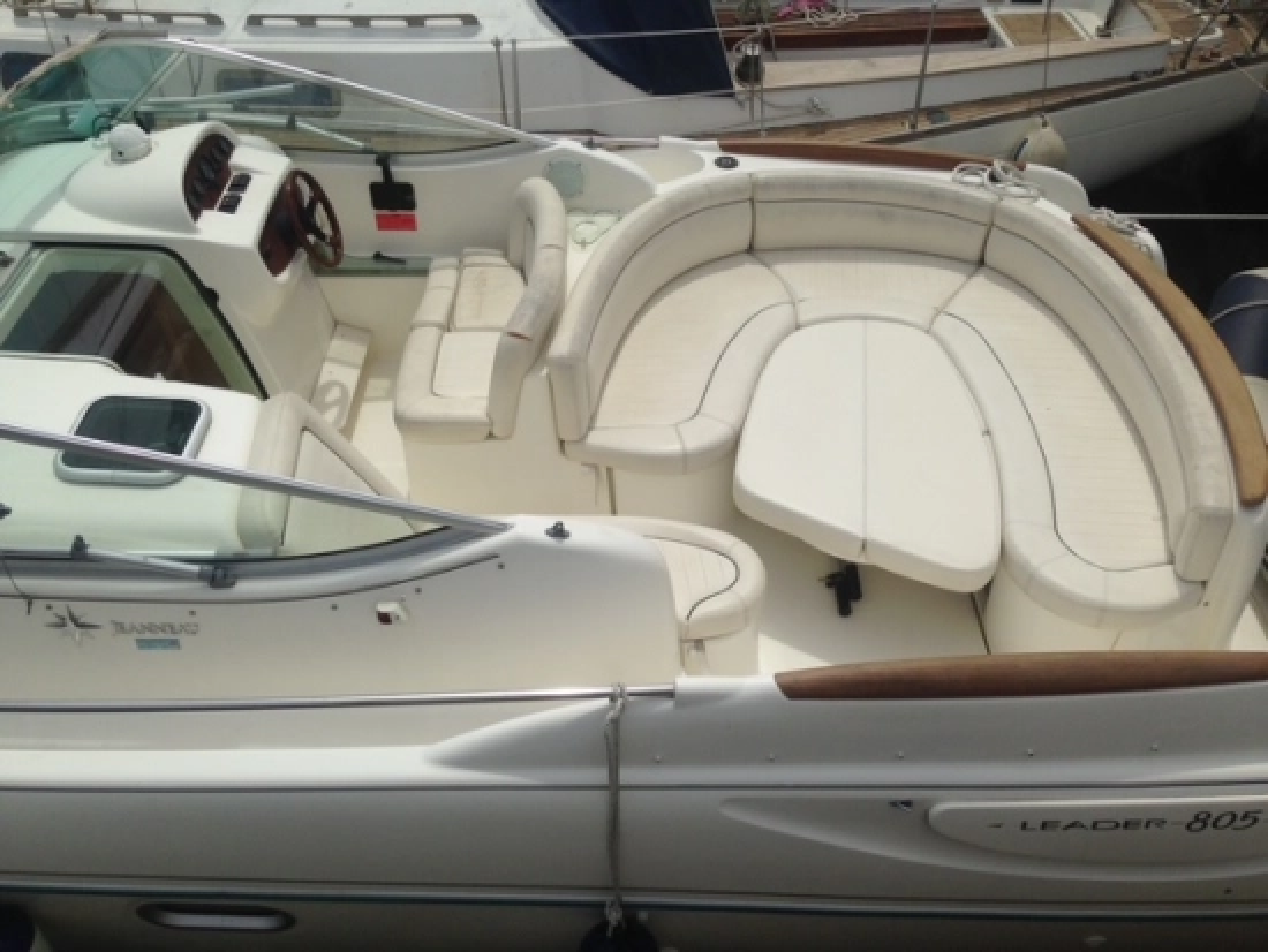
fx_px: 1209
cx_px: 634
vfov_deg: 43.0
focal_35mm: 33
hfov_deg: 55.3
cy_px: 476
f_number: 2.4
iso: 50
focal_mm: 4.12
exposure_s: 1/4525
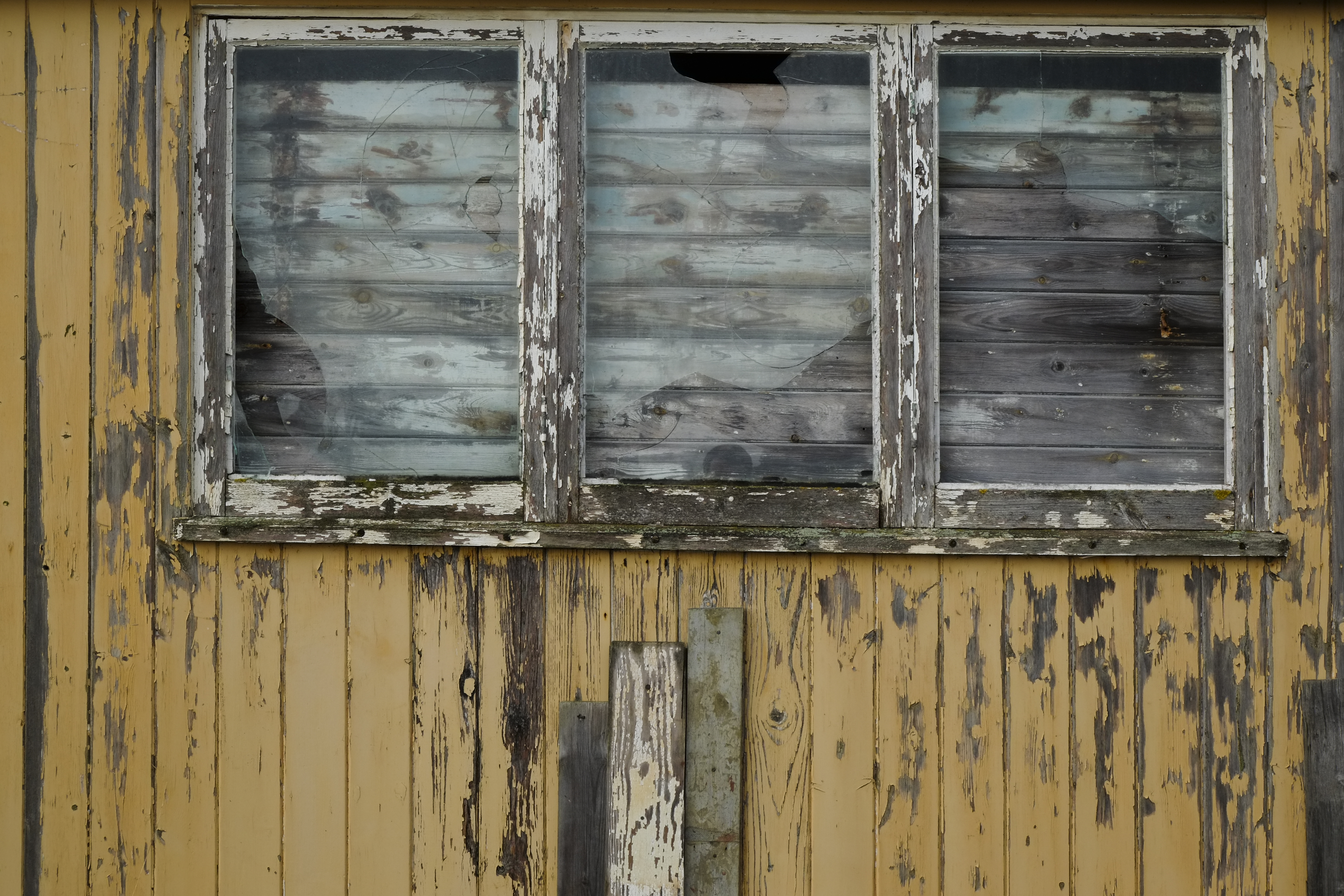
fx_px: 1755
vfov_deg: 28.6
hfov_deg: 41.9
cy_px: 448
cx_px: 672
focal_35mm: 47
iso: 400
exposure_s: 1/110
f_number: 11
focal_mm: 31.5
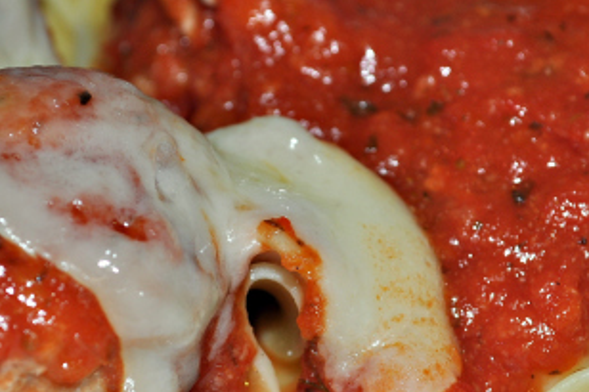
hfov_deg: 15.3
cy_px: 235
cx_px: 224
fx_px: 2188
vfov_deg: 10.2
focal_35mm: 134
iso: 200
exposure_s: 1/125
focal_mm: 55
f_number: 8
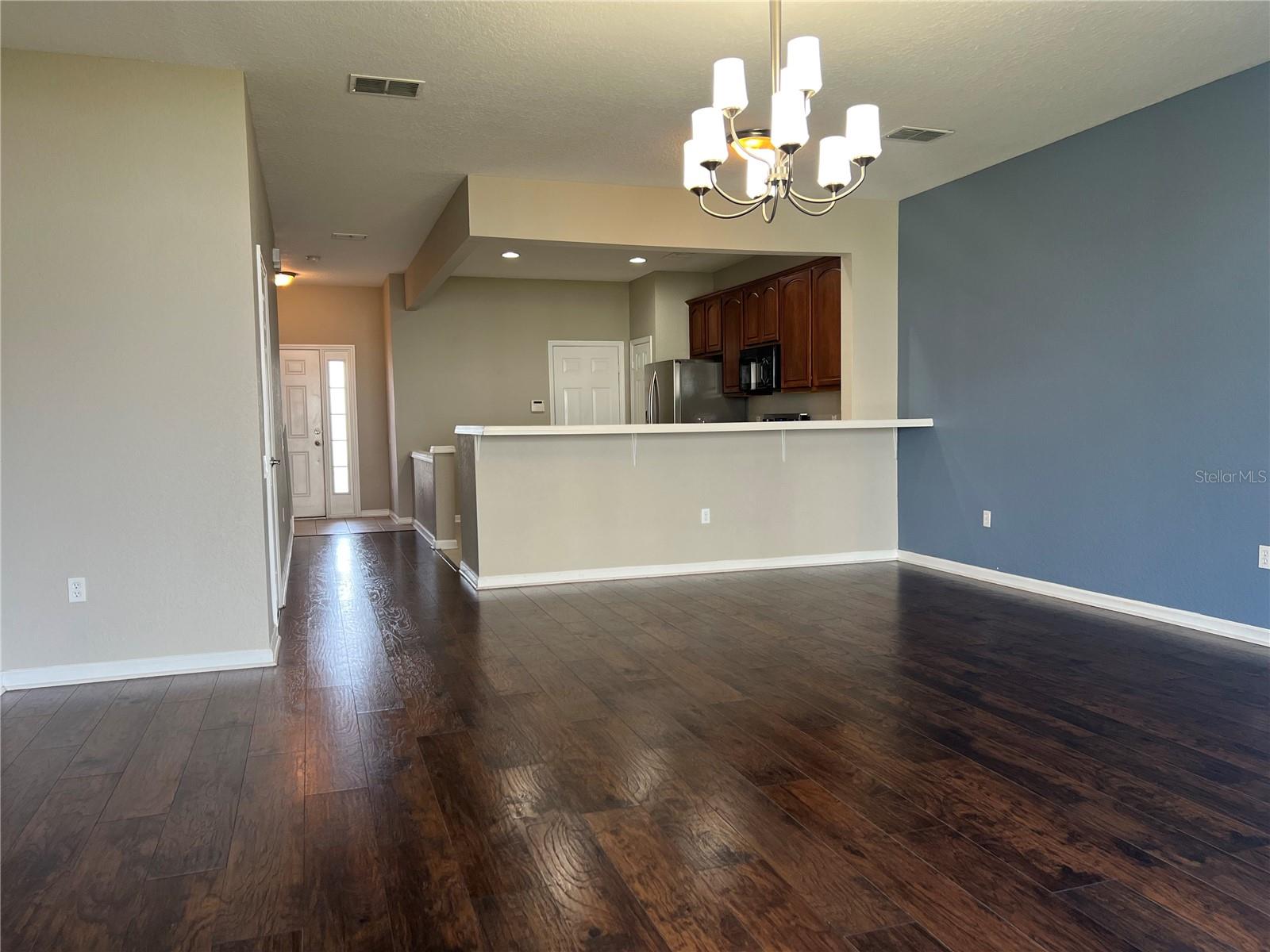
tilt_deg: -4.3
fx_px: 954
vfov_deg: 53.1
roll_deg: +1.1
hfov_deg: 67.3
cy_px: 476
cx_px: 635
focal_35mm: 26
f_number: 1.5
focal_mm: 5.7
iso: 125
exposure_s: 1/120
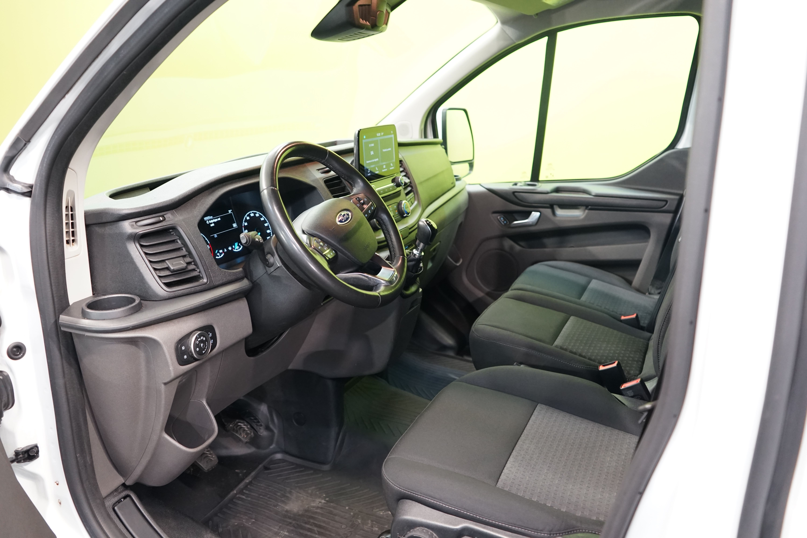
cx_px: 404
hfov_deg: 61.9
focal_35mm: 30
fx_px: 672
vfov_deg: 43.6
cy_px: 269
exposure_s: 1/40
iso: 1600
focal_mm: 30
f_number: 3.5
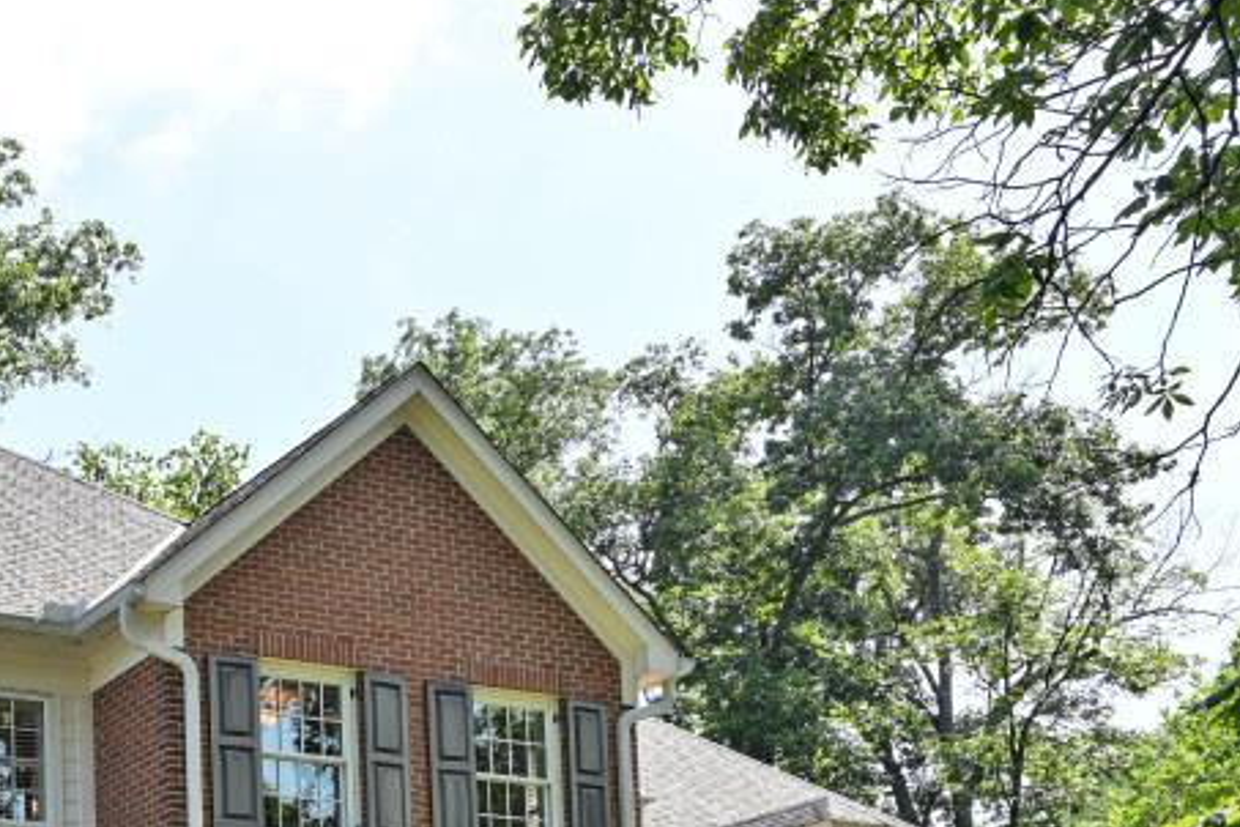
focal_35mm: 55
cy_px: 1063
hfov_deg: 33.1
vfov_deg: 22.3
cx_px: -33
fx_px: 1882
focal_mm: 16.5
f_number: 5.6
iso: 110
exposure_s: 1/250
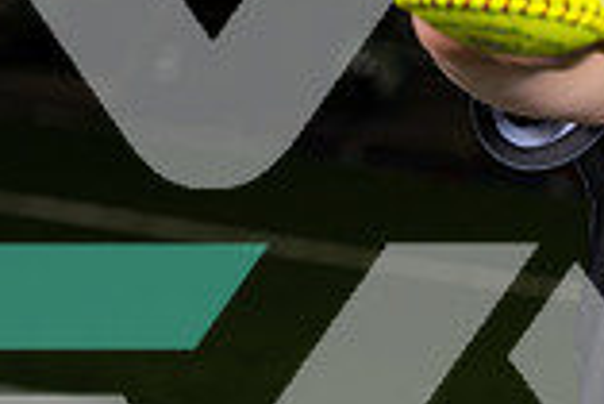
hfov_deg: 8.7
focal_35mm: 233
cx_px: 858
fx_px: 3913
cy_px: -17
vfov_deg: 5.9
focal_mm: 63
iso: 200
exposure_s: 1/200
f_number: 5.6
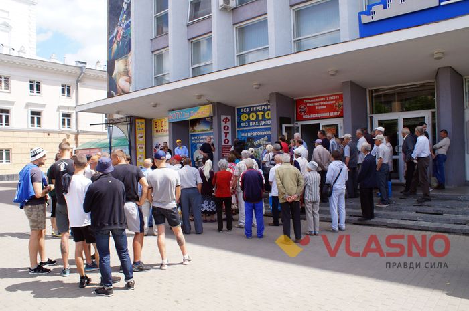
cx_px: 234
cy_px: 156
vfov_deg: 43.5
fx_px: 390
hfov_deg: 62.0
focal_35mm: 30
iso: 100
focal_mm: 20
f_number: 8
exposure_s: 1/125
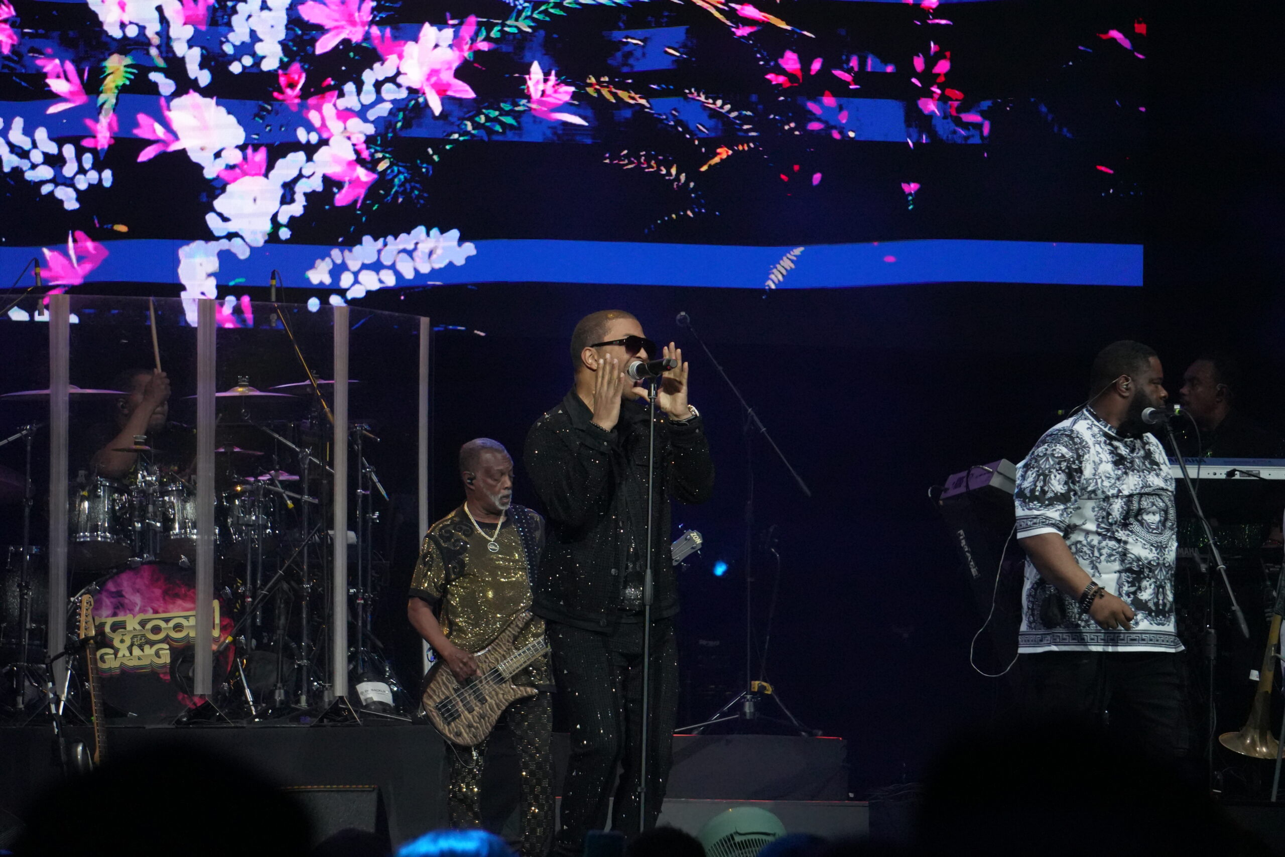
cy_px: 428
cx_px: 642
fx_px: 6050
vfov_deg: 8.1
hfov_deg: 12.1
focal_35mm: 170
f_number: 5.6
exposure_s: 1/800
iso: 4000
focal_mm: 113
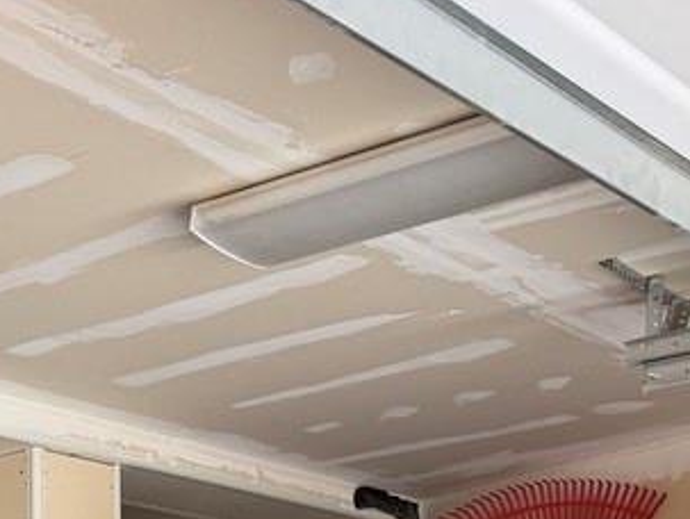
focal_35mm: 81
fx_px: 1616
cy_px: 781
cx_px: -312
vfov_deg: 16.6
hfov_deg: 20.9
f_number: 1.78
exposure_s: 1/66
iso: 200
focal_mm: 6.76
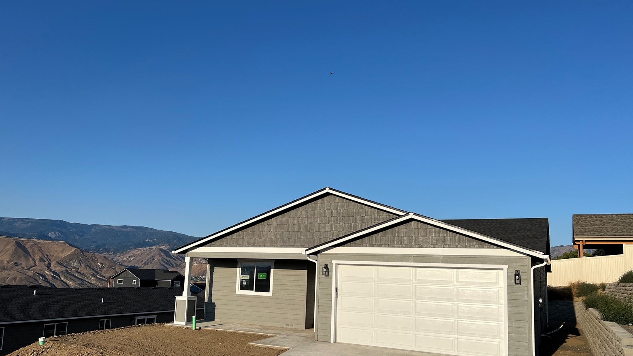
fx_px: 487
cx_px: 313
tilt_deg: +7.5
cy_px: 213
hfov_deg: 66.1
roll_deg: -3.0
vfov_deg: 40.0
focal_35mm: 29
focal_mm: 5.7
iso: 50
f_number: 1.5
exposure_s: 1/6211
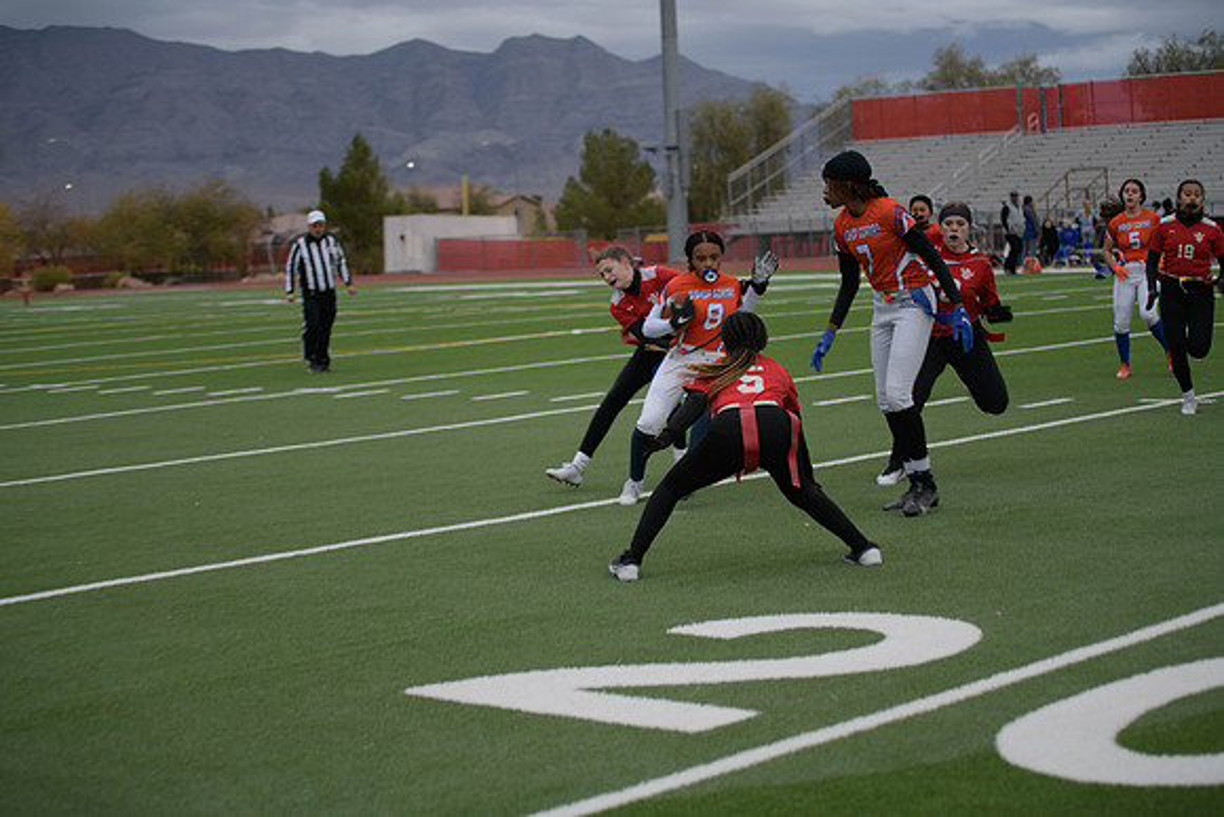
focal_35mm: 80
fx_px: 2721
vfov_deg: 17.1
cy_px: 408
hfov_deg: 25.4
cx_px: 612
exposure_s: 1/200
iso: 160
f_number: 2.8
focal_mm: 80
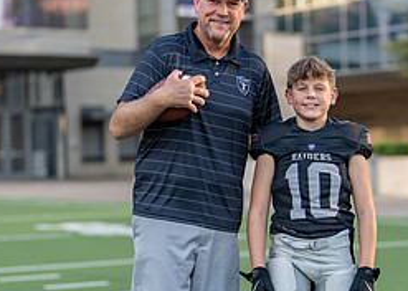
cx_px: 271
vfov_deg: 11.6
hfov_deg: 16.3
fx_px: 1424
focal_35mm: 123
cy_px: 213
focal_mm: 50
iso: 100
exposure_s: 1/2000
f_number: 1.2
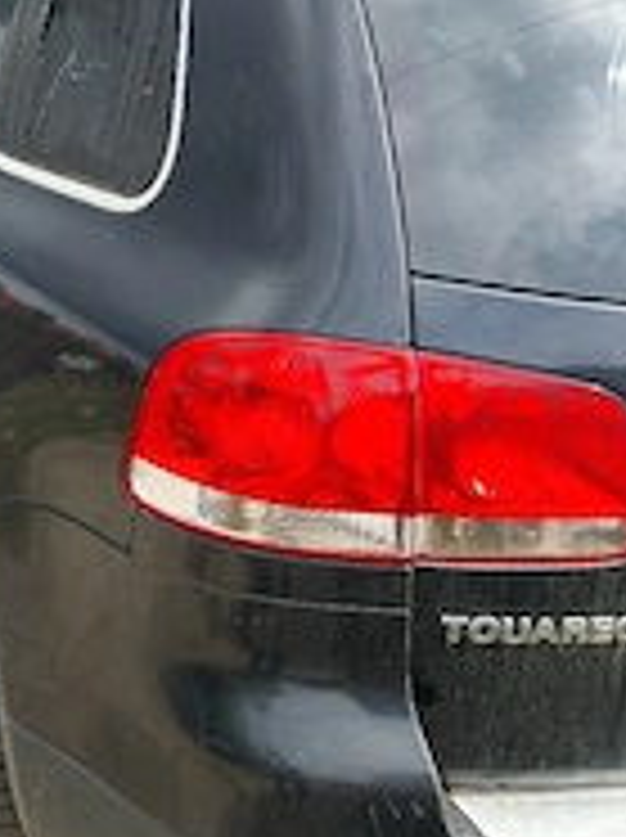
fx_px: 1353
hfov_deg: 24.6
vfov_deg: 33.4
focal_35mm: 56
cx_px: -32
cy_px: 171
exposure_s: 1/417
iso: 25
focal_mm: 4
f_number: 1.8
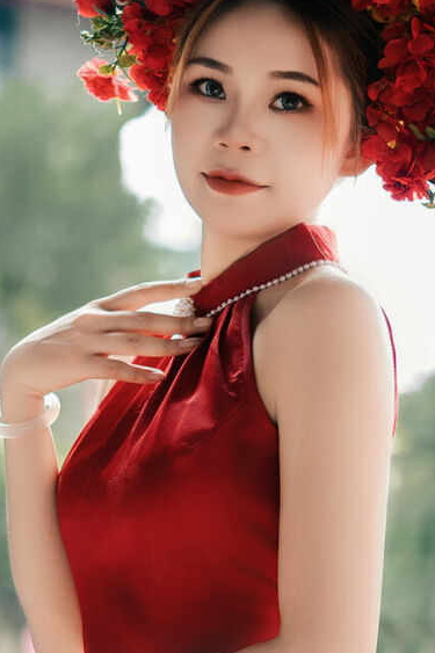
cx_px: 123
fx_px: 2539
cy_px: 387
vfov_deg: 14.6
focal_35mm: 140
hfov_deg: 9.8
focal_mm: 50
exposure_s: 1/200
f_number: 1.8
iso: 100
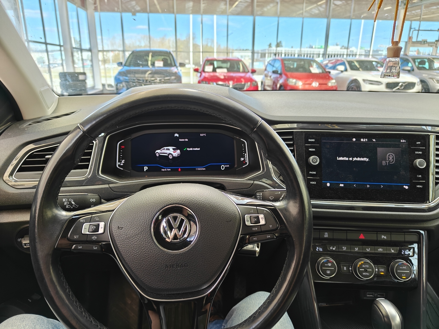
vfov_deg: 56.8
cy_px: 164
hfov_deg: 71.6
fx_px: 304
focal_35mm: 24
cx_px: 220
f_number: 1.8
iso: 250
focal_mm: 5.59
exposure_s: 1/100
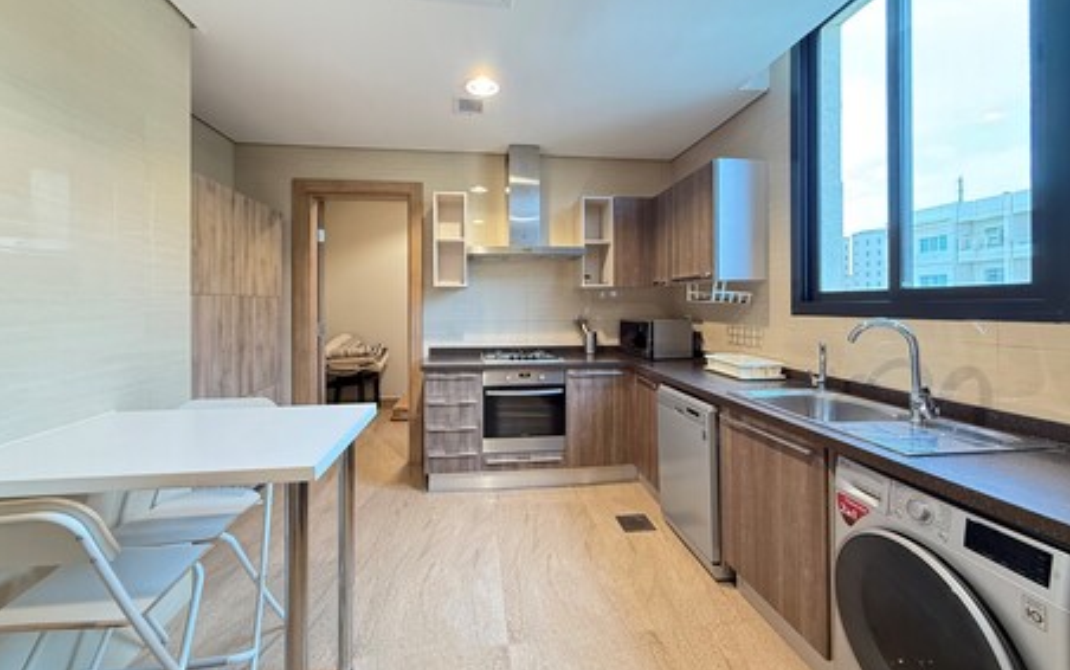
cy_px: 304
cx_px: 531
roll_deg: -0.1
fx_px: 438
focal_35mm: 15
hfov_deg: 101.4
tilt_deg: +0.2
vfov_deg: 74.7
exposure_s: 1/60
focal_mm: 2.22
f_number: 2.2
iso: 500
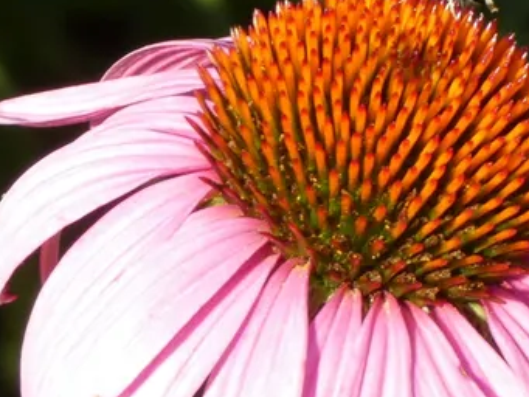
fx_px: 4708
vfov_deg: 4.8
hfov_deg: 6.4
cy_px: 42
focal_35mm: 308
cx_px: 422
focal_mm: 29.5
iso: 125
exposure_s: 1/80
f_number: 5.4
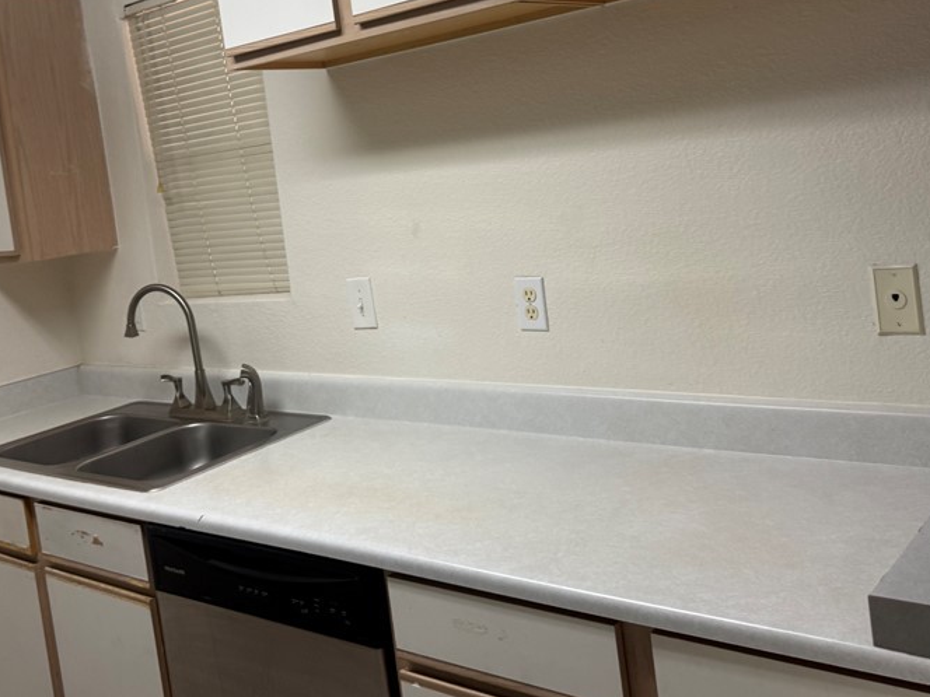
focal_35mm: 37
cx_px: 391
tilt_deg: +0.2
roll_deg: +8.3
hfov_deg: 49.9
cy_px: 216
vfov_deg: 38.1
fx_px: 994
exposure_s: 1/60
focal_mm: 6.76
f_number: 1.78
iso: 125
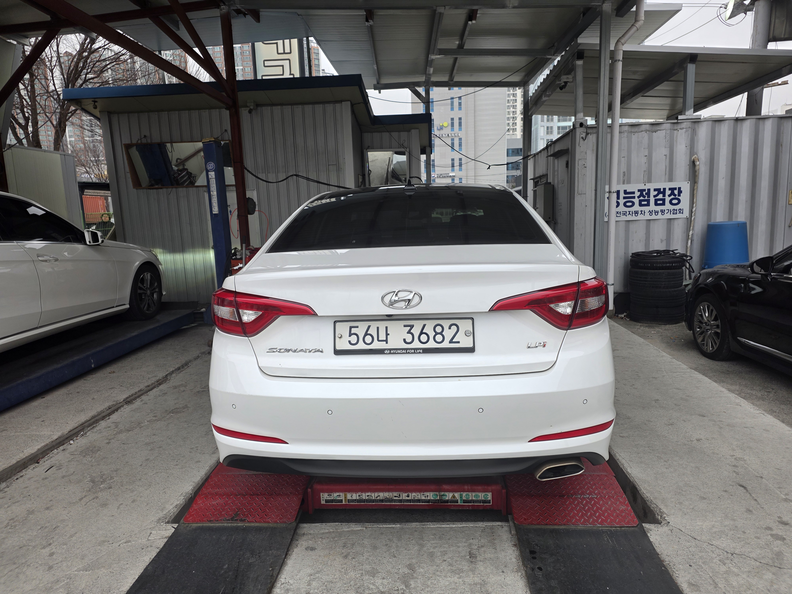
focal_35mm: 23
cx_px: 396
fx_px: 526
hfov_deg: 73.9
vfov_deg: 58.9
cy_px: 297
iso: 32
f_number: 1.7
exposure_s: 1/180
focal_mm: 6.25
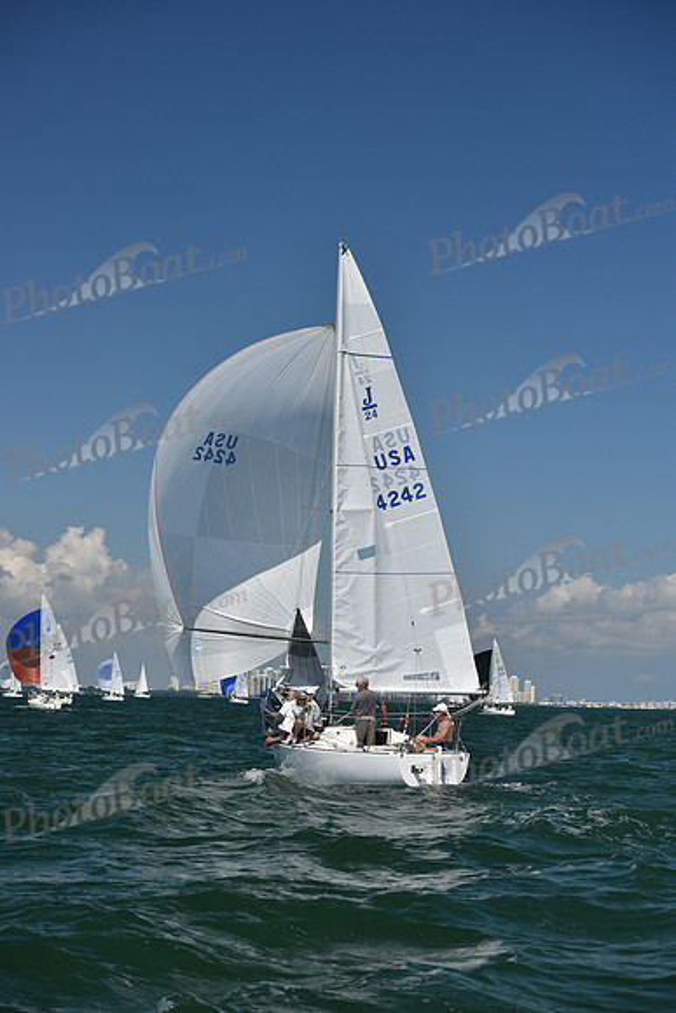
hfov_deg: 19.5
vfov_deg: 28.8
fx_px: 1970
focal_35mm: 70
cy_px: 506
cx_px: 338
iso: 250
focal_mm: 70
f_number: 5.6
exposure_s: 1/1250
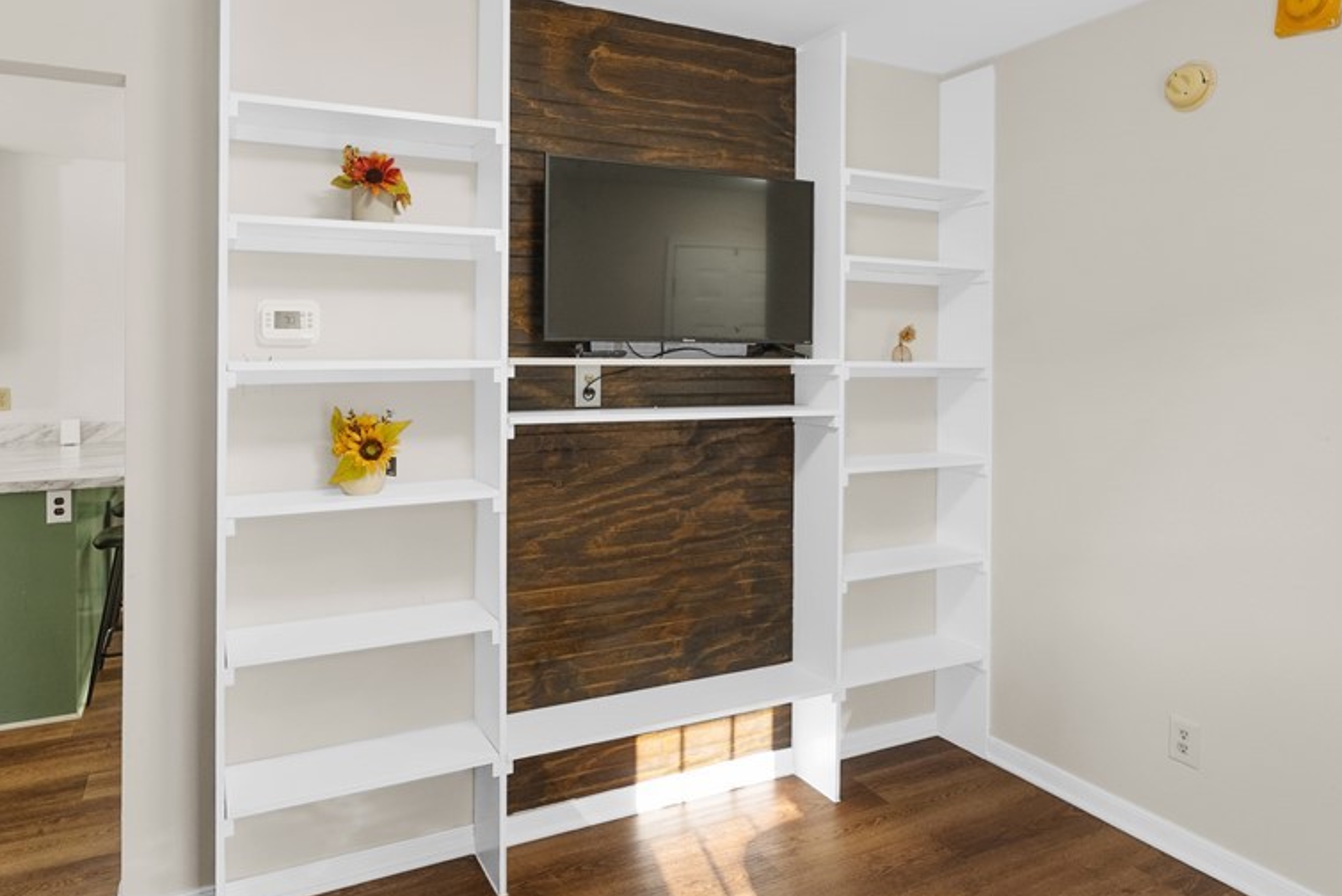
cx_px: 621
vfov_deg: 53.5
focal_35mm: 24
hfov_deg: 74.3
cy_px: 386
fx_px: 884
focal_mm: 16.5
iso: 800
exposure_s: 1/25
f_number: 4
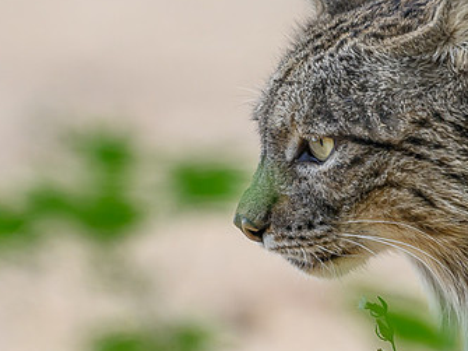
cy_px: 171
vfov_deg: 2.0
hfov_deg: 2.6
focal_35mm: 750
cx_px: 233
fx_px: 10136
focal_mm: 400
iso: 720
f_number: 4
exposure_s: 1/2000
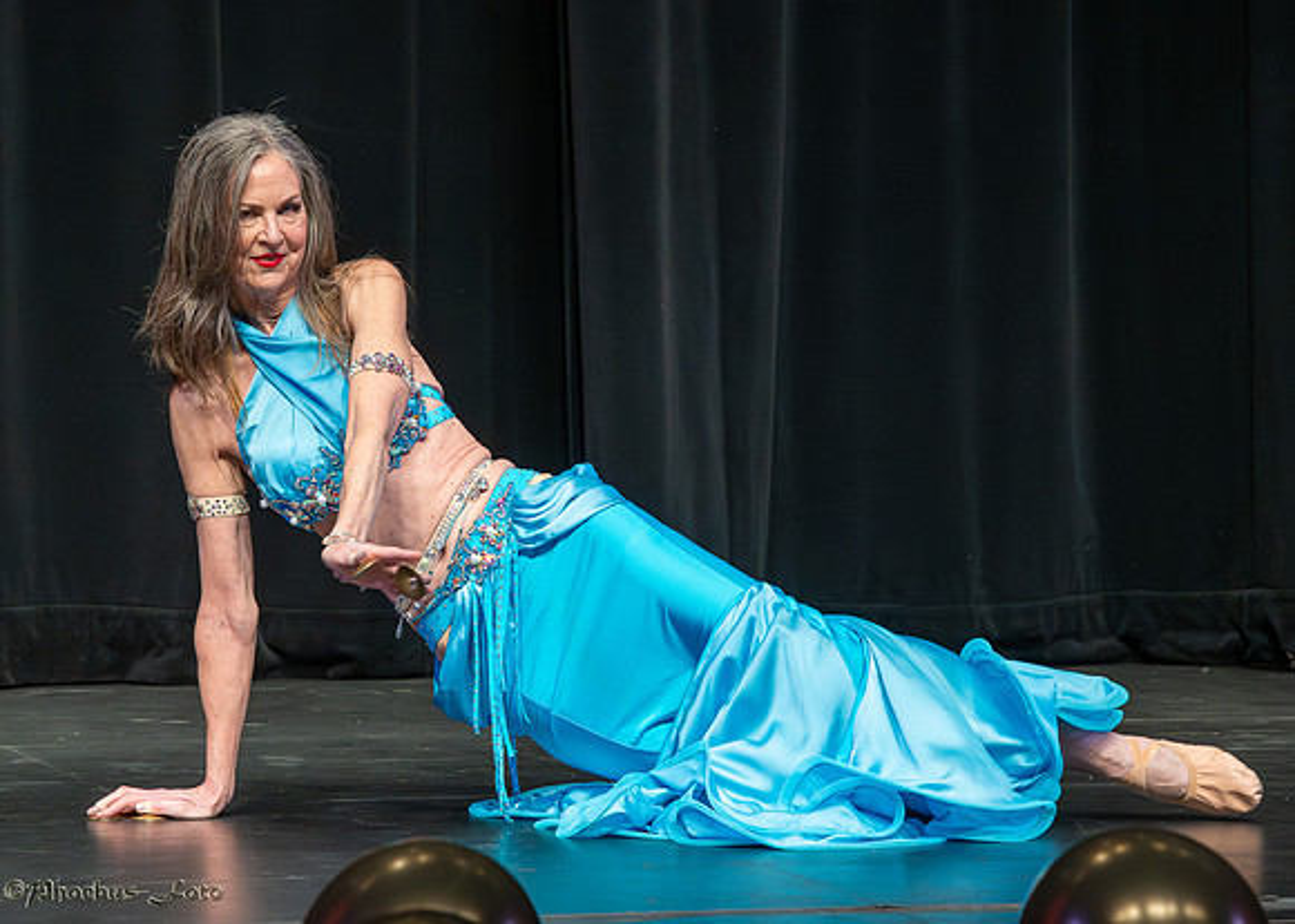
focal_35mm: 218
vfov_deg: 6.6
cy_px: 374
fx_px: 8034
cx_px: 525
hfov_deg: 9.2
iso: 8000
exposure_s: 1/400
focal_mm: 175
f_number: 8
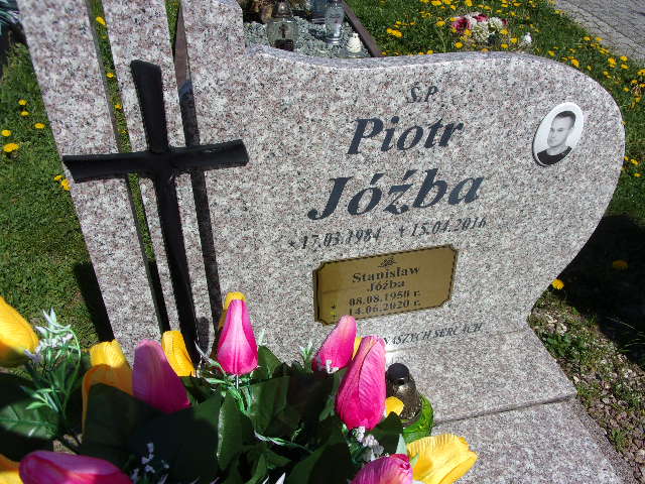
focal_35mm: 28
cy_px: 242
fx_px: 522
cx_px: 322
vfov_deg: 49.7
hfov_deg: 63.4
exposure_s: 1/200
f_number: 10.8
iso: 80
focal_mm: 5.1
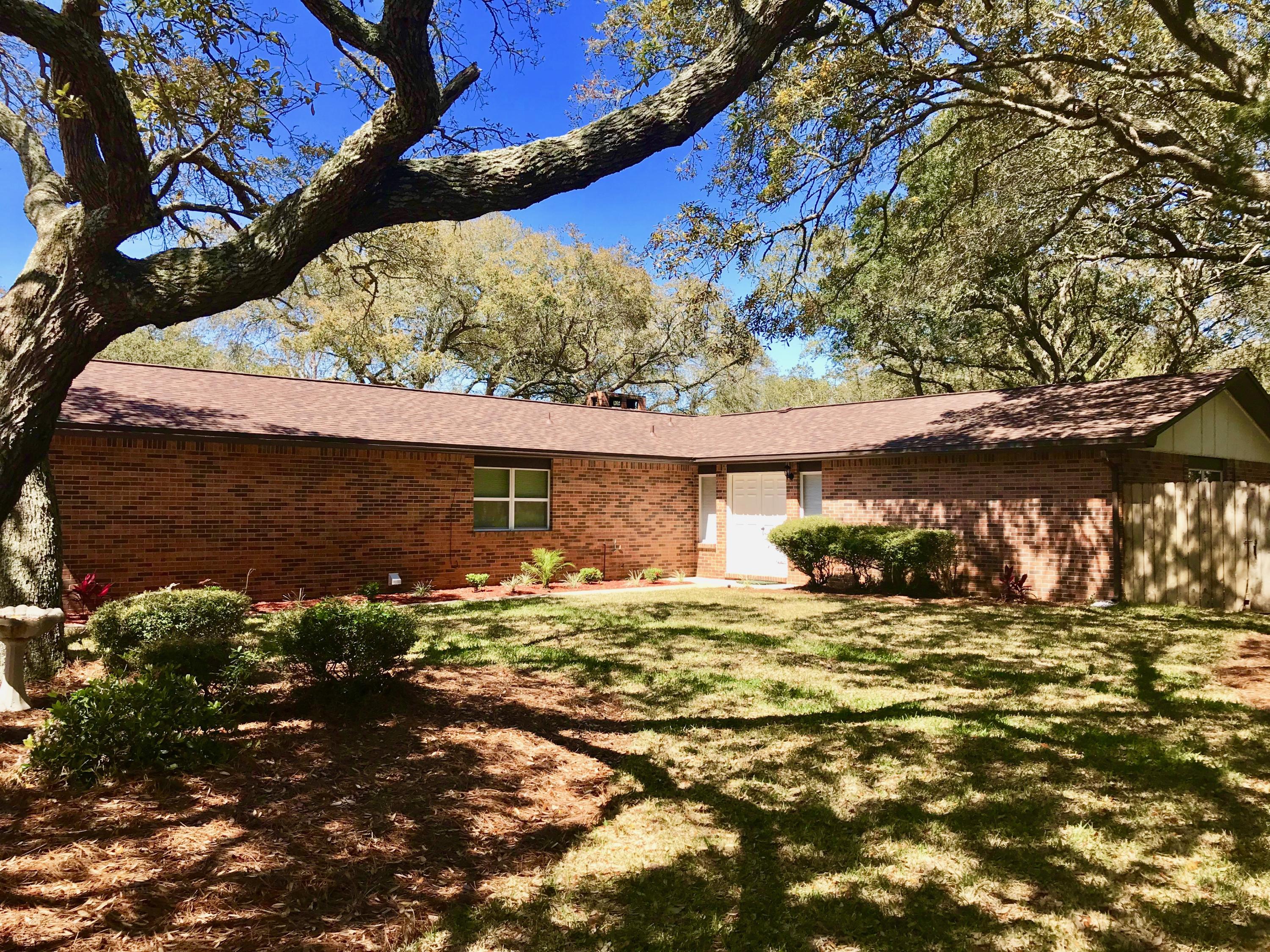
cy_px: 476
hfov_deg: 63.4
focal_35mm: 28
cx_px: 635
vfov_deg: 49.7
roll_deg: -0.1
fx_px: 1027
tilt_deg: +3.1
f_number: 1.8
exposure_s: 1/855
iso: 20
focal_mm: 3.99
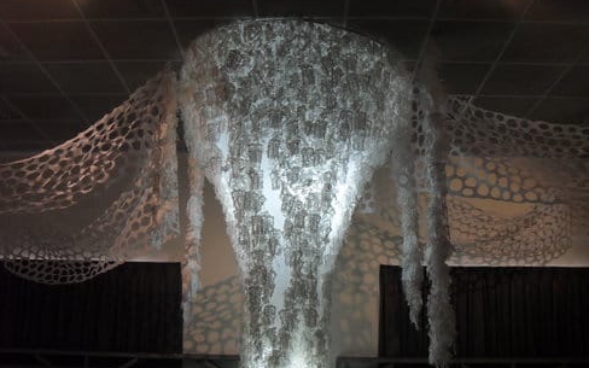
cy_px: 211
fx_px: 610
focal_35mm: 38
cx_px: 294
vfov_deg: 33.5
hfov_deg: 51.5
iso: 160
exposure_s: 1/30
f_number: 2.8
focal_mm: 6.2
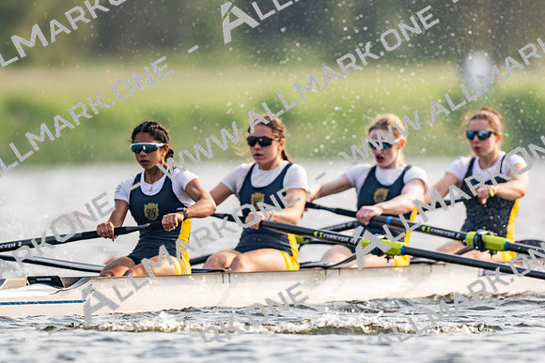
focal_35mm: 900
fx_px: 13635
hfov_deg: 2.3
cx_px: 272
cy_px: 182
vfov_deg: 1.5
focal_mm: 600
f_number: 4
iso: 320
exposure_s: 1/2500
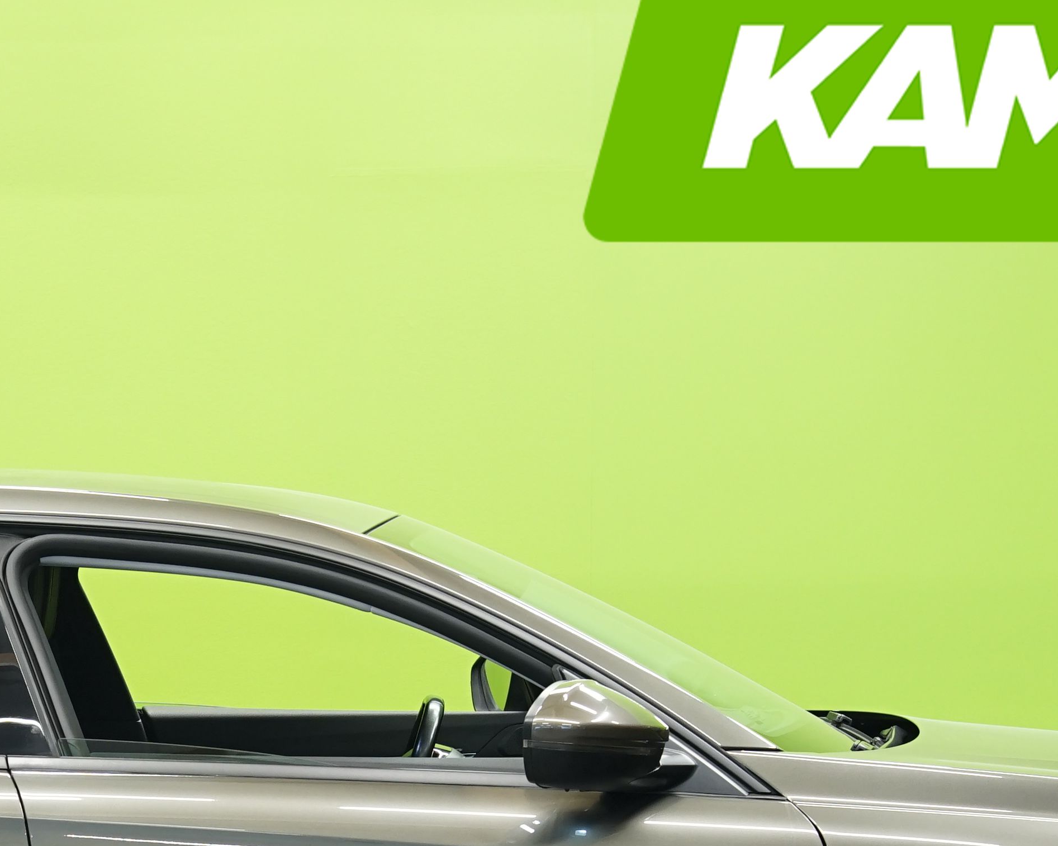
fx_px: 3726
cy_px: 964
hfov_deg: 16.0
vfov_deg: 12.7
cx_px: 162
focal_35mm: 119
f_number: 4.5
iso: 500
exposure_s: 1/15
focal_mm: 40
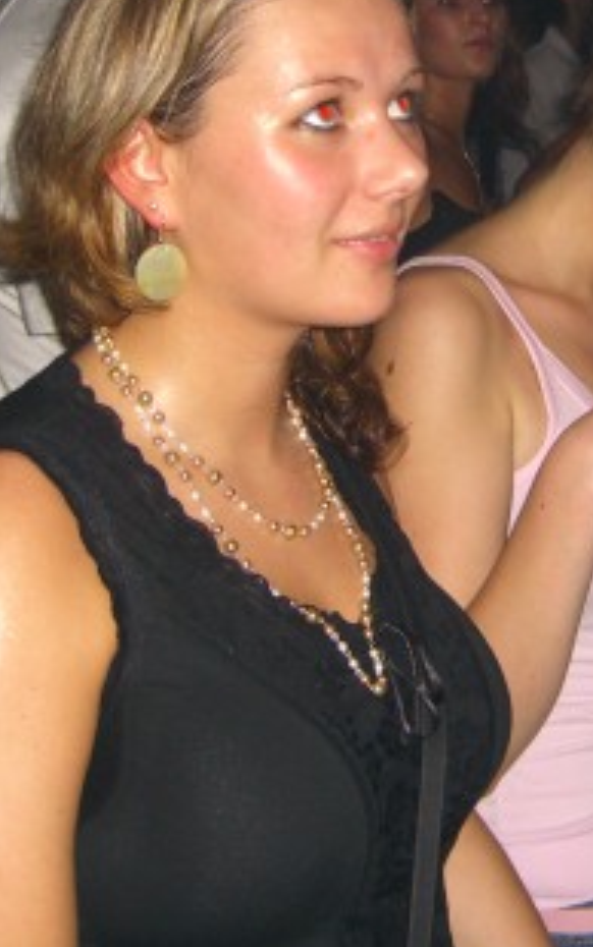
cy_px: 299
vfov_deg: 26.3
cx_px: 498
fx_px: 2015
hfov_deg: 16.6
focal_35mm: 78
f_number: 2.8
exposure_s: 1/60
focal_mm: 7.9
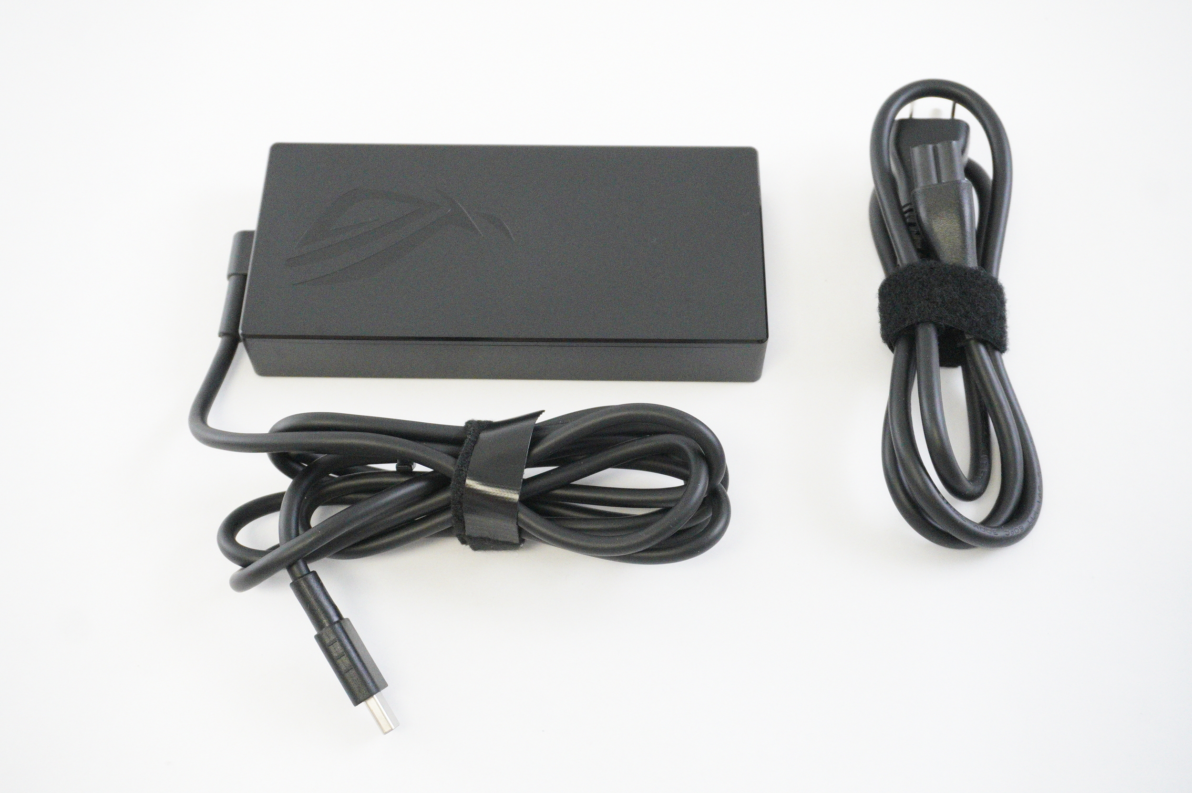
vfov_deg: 33.0
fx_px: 1340
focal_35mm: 40
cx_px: 596
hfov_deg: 48.0
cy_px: 396
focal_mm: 27
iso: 8000
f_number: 5.6
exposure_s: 1/250
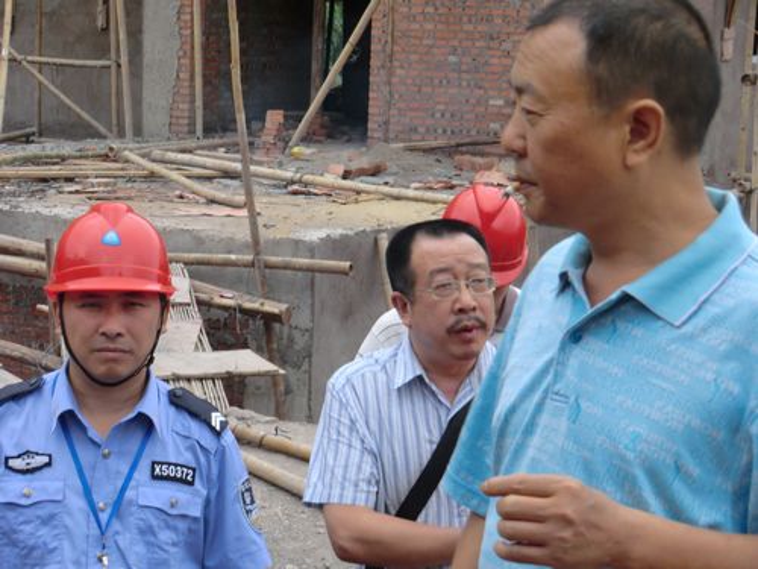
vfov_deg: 14.1
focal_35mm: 105
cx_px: 379
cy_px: 284
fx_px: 2299
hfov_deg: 18.7
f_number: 5
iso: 64
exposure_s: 1/125
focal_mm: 18.8
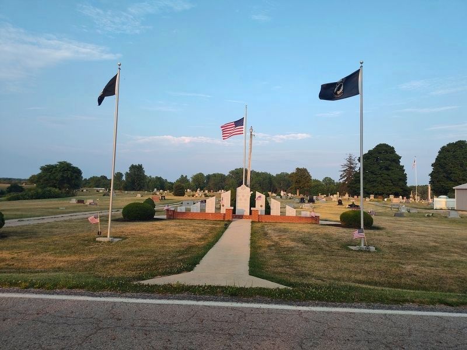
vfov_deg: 58.9
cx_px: 234
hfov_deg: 73.9
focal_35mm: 23
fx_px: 310
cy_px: 175
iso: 100
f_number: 1.8
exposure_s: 1/329
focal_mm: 5.56
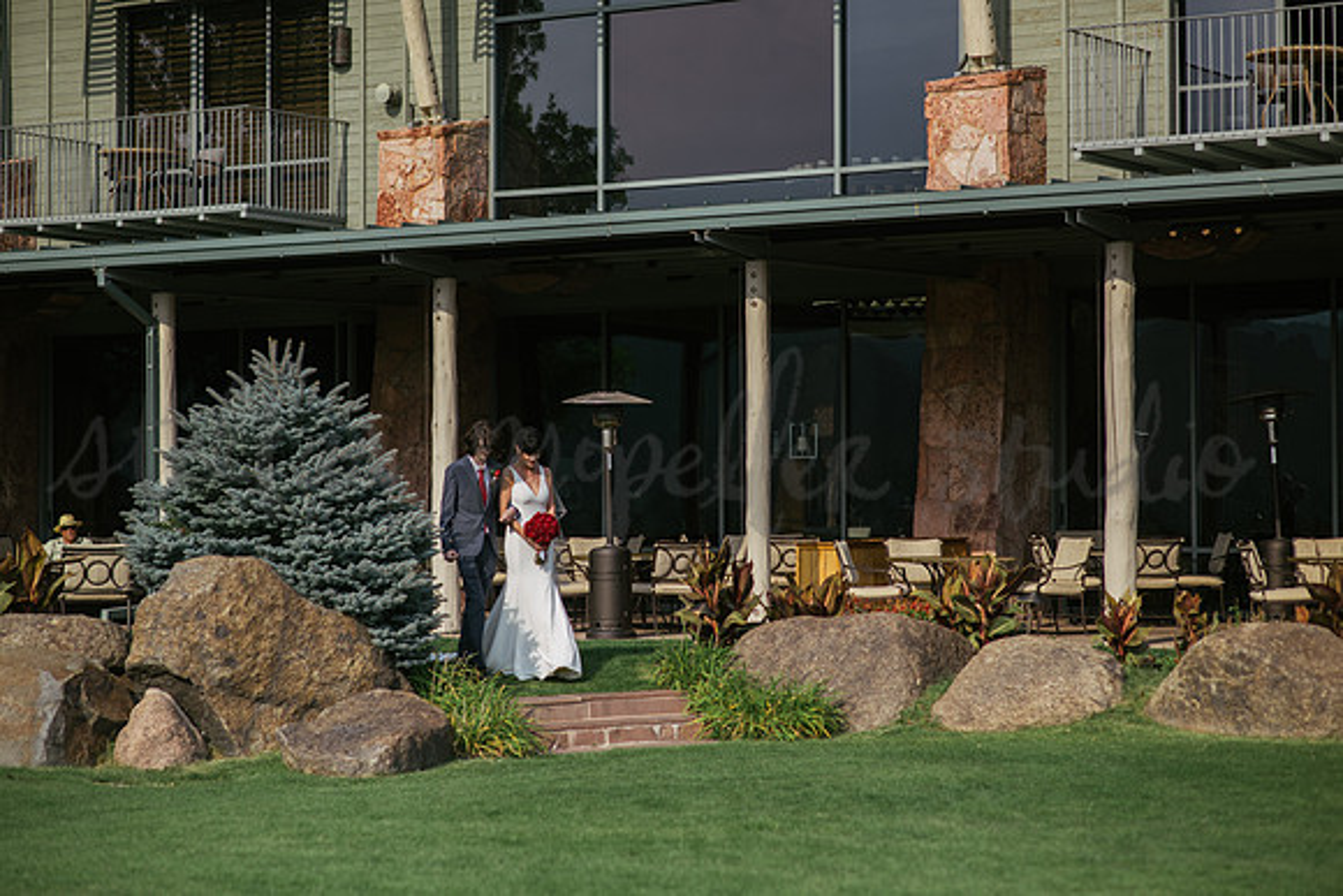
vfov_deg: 16.1
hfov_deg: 23.9
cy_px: 448
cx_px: 672
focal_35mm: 85
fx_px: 3172
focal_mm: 85
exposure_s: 1/6400
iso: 160
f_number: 2.2
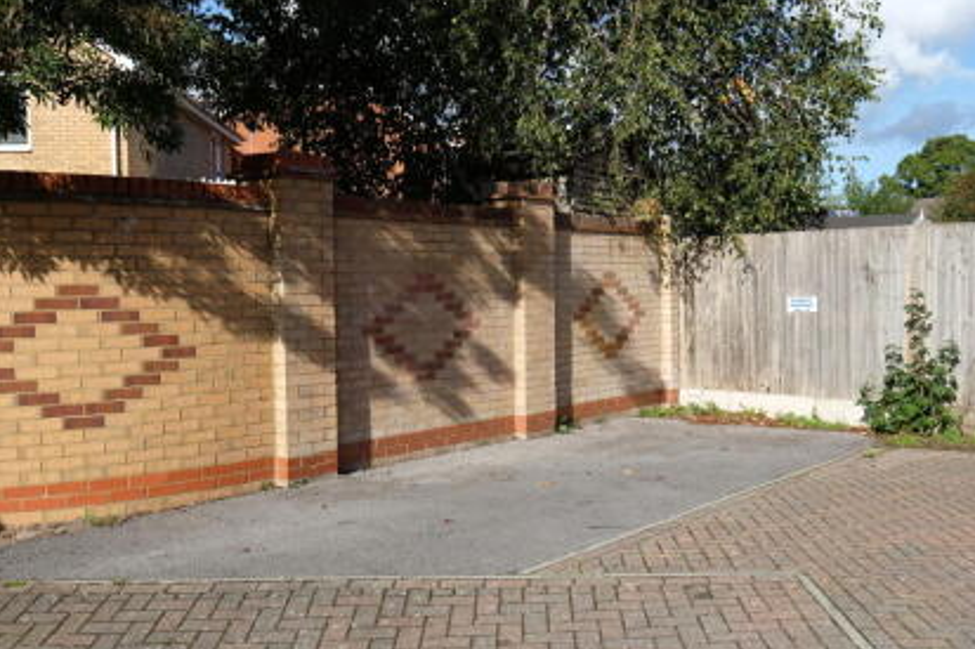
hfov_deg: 50.7
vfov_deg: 35.0
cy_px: 346
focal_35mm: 38
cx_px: 522
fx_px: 1029
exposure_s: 1/640
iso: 200
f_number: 5.6
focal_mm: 21.9
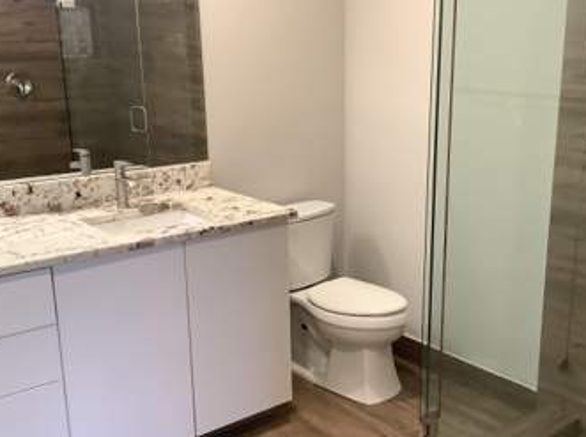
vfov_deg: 32.0
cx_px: 328
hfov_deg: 42.1
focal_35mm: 45
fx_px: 760
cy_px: 259
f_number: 2.4
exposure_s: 1/50
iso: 160
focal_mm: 3.3
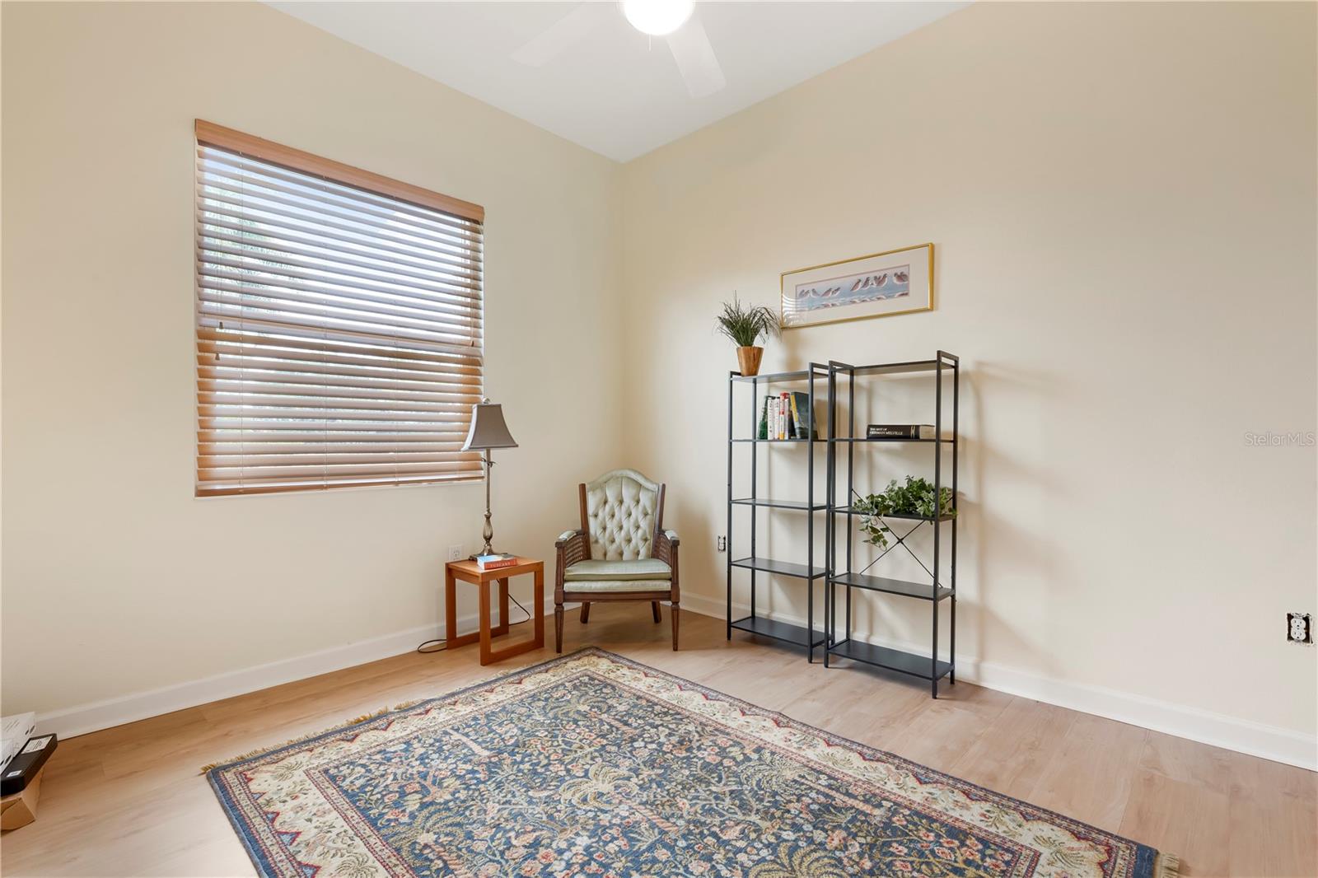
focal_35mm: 16
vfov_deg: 72.0
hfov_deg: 95.0
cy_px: 439
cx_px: 659
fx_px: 604
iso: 320
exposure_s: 1/3
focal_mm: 16.5
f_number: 8
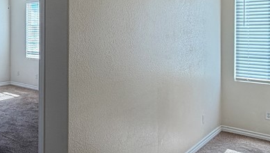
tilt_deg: -0.6
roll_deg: -0.1
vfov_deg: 29.1
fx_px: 287
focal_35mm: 40
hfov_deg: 44.4
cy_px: 32
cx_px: 12
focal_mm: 2.22
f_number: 2.2
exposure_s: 1/120
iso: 80
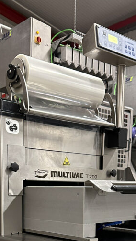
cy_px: 234
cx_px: 67
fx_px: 340
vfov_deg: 35.8
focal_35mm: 53
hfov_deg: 22.6
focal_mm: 6.86
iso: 500
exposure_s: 1/50
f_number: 1.8
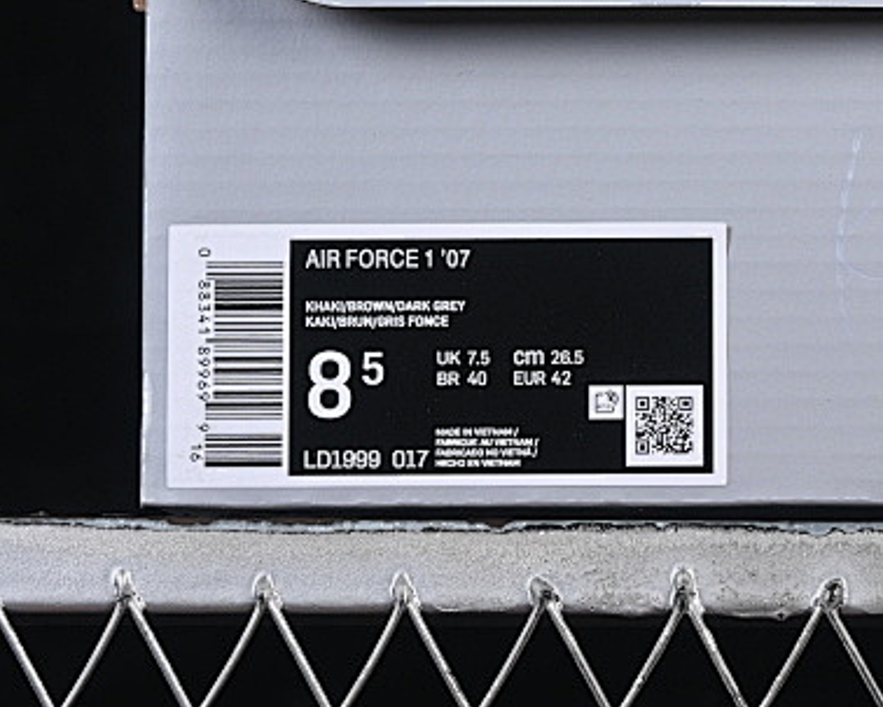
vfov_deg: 7.7
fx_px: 5257
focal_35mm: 201
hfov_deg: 9.5
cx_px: 843
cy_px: 0
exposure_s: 1/80
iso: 160
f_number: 8
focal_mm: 50
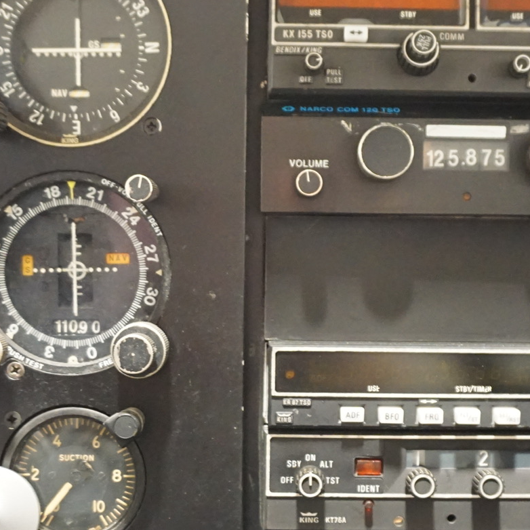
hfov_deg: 28.5
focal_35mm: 60
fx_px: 1039
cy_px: 285
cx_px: 335
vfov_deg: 28.6
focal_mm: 16
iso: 3200
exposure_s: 1/4
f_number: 3.5
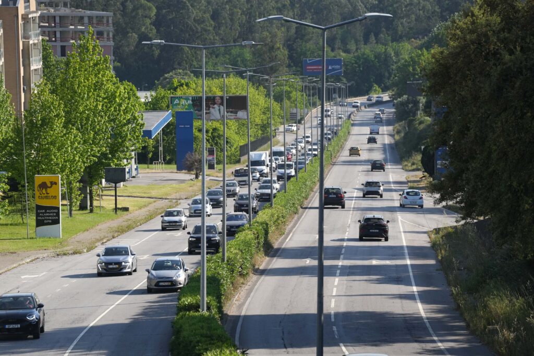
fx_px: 2967
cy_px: 178
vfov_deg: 6.9
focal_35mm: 200
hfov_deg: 10.3
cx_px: 267
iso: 1250
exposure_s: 1/8000
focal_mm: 200
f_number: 4.5
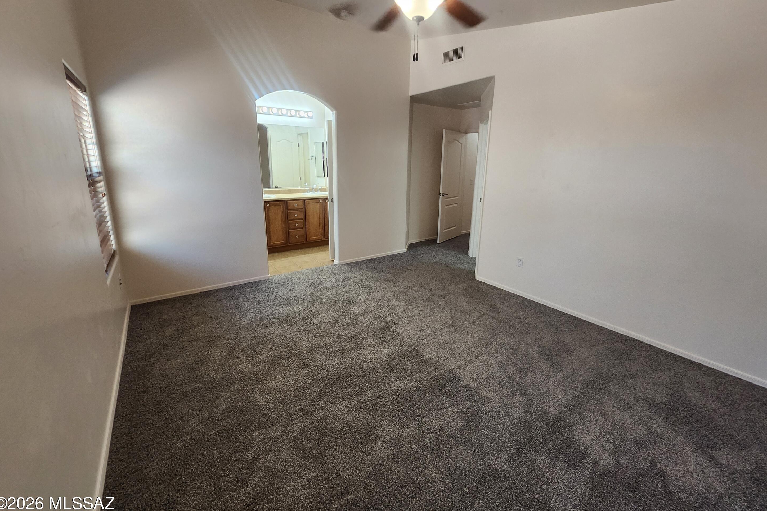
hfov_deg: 104.2
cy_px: 233
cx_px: 390
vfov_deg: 81.0
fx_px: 298
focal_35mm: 14
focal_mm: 1.74
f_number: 2.2
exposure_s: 1/60
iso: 200
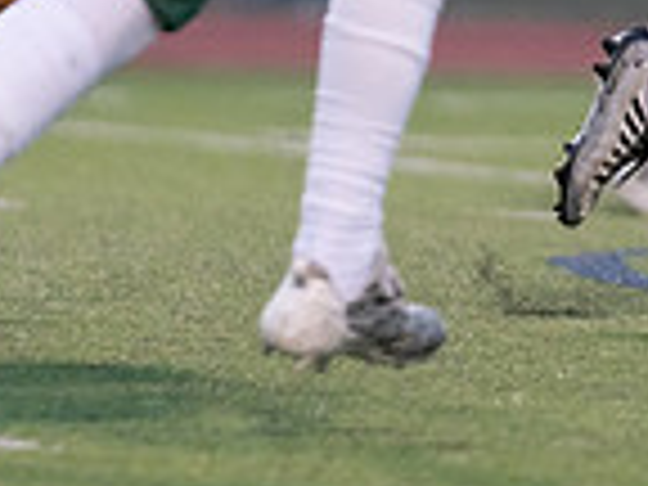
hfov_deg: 1.8
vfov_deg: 1.4
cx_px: 965
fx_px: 20105
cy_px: -296
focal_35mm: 1074
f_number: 2.8
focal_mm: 200
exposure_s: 1/1000
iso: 1600
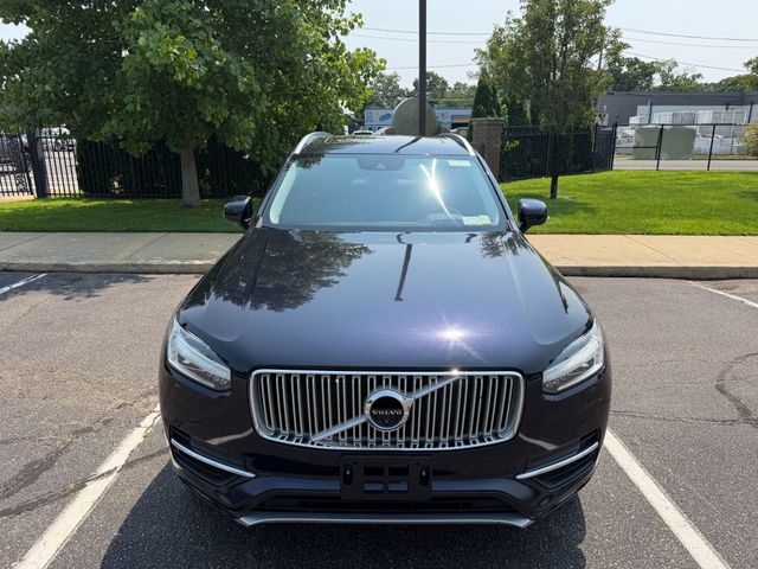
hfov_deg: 71.6
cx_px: 379
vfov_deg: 56.8
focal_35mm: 24
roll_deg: +0.6
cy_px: 284
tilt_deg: -16.1
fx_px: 526
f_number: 1.78
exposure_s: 1/2907
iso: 80
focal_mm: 6.76
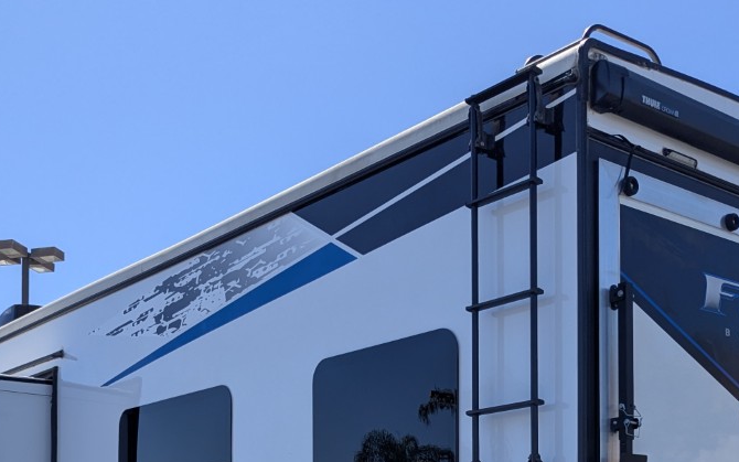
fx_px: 1068
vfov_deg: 22.7
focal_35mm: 53
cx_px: 409
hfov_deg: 38.1
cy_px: 535
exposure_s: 1/2137
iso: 50
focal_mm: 6.81
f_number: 1.85
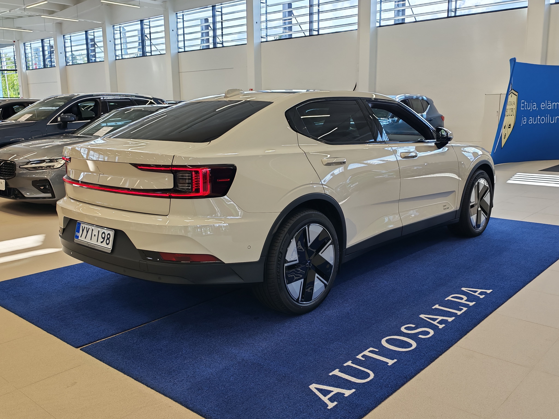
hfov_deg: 54.0
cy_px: 210
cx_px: 280
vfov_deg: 41.8
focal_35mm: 34
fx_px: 549
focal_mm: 6.12
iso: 86
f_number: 1.9
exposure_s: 1/100
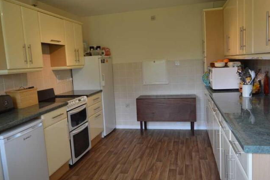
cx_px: 132
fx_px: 210
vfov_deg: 46.4
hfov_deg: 65.5
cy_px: 90
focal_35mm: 28
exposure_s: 1/60
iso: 400
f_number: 4
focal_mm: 18
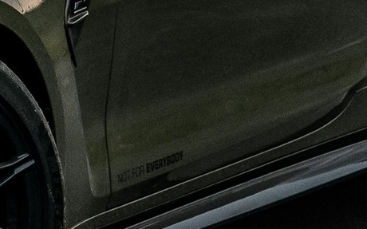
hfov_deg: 5.9
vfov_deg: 3.8
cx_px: -278
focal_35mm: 349
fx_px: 3489
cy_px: -45
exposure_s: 1/100
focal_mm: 41
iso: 500
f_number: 3.5
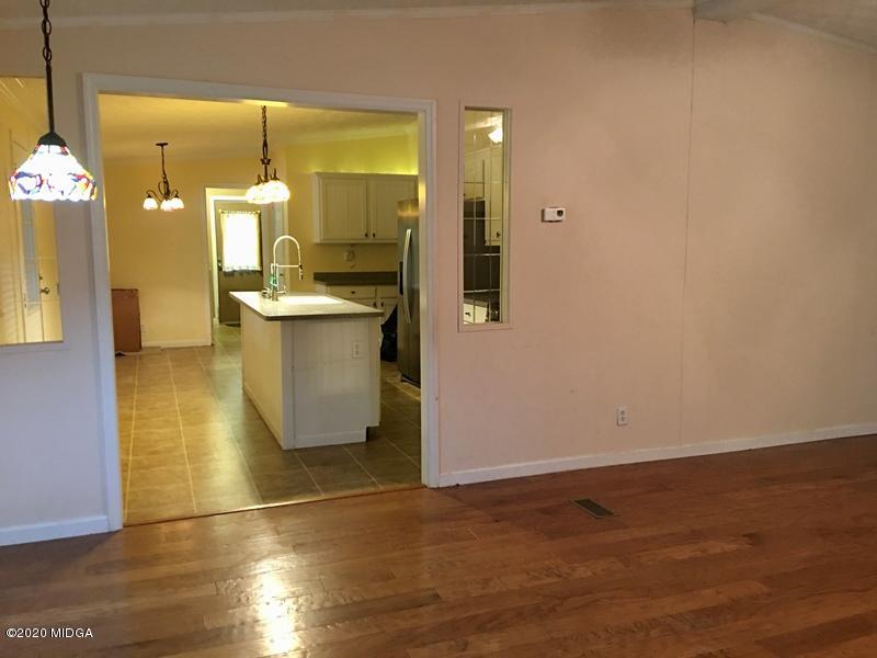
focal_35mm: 29
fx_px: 735
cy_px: 329
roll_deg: -0.1
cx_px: 438
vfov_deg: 48.2
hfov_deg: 61.7
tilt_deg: -5.6
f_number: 2.2
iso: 50
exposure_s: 1/4
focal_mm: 4.15
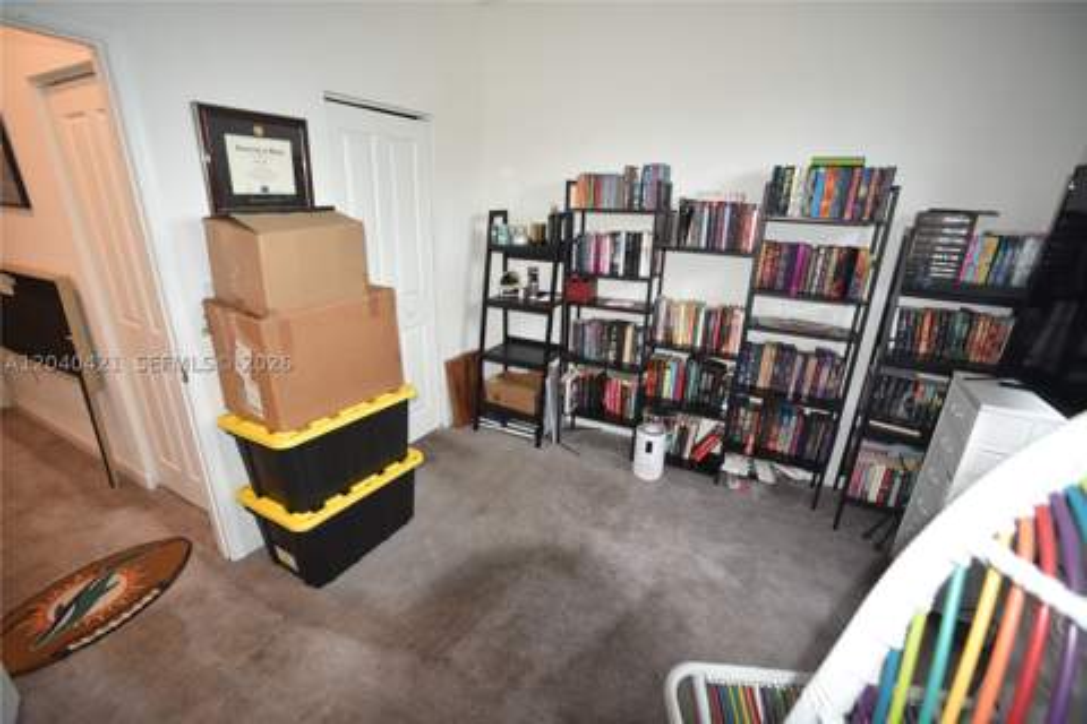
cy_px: 362
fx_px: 453
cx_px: 544
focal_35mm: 15
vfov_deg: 77.3
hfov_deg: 100.4
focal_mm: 15
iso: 800
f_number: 5
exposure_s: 1/100
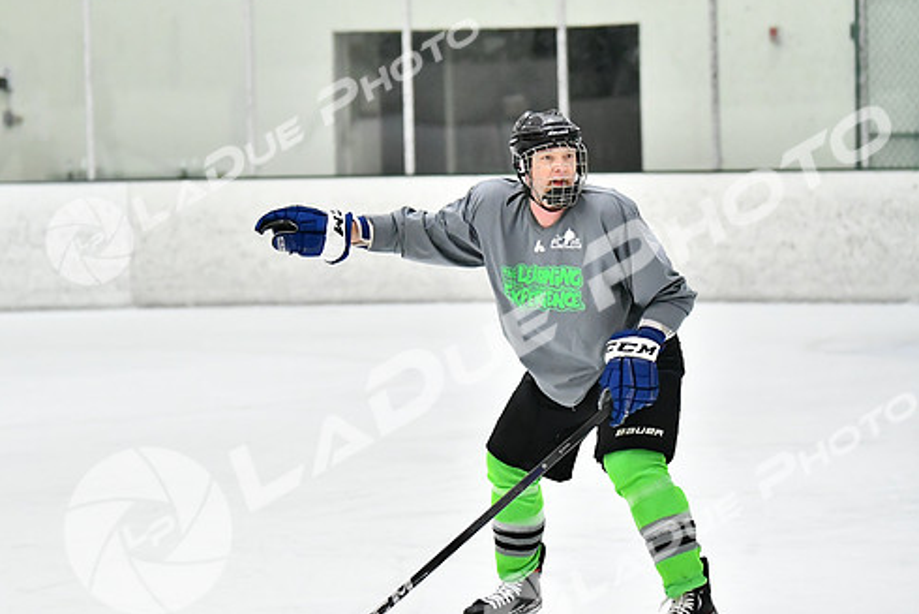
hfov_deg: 9.7
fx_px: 5439
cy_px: 339
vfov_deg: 6.5
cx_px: 480
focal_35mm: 213
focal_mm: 120
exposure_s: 1/1600
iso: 6400
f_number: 2.8
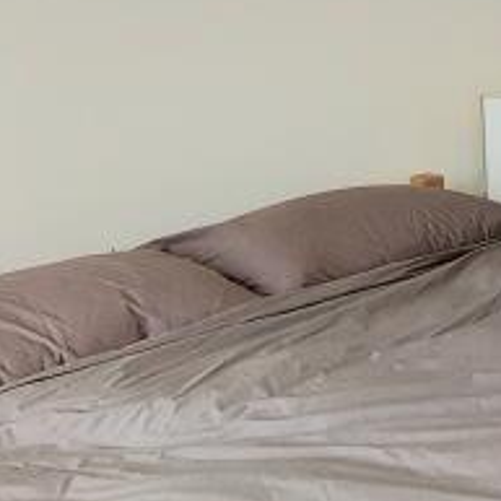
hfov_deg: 23.7
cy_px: 44
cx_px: 701
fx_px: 999
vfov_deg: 27.1
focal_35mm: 61
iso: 80
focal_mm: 1.74
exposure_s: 1/50
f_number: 2.2
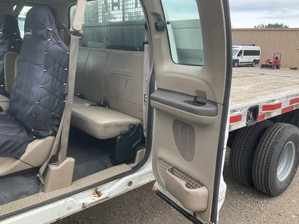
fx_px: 268
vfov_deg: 45.5
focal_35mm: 31
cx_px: 157
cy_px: 116
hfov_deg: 58.3
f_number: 1.8
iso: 20
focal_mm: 3
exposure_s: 1/211
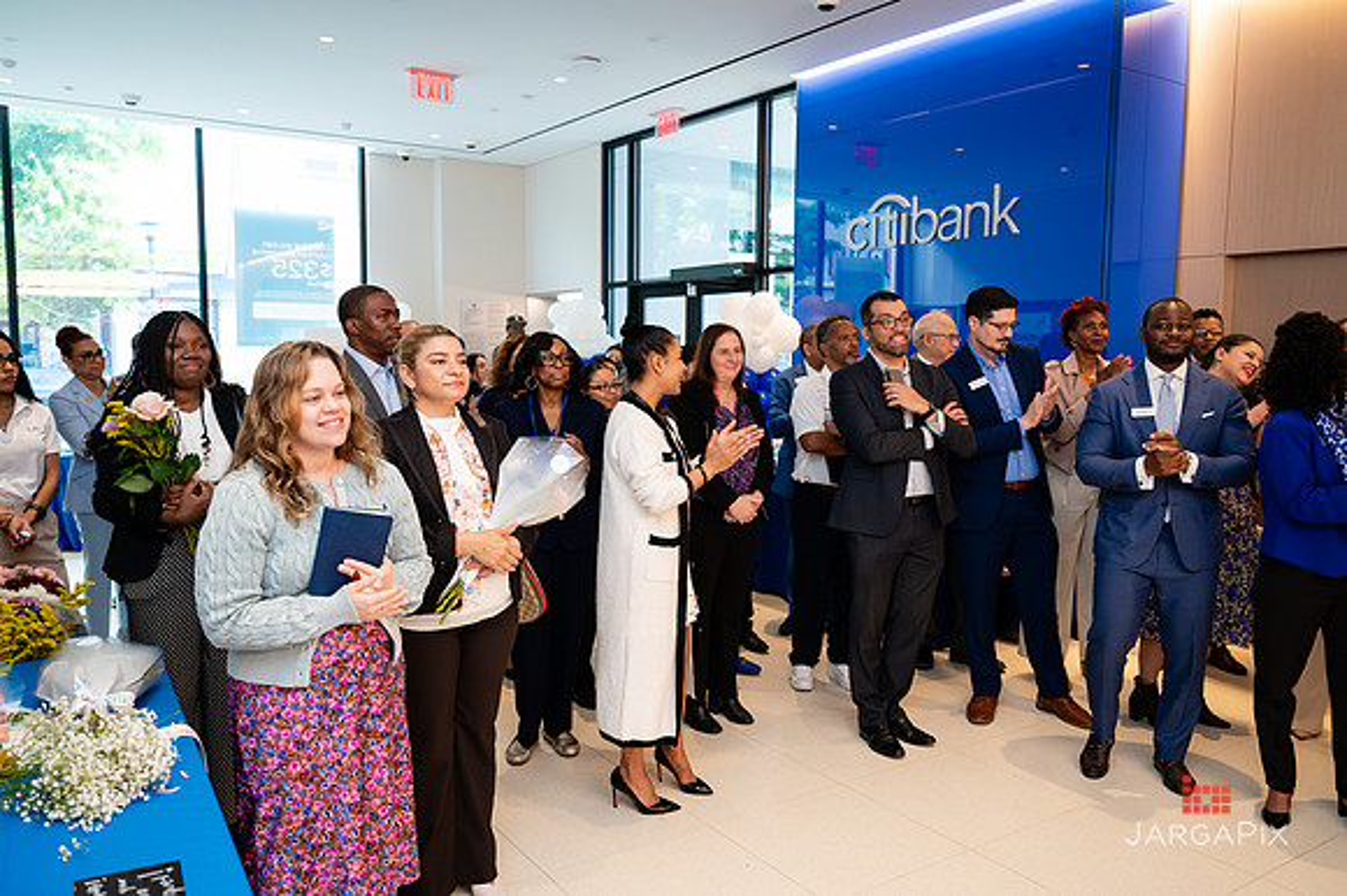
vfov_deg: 46.6
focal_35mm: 28
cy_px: 448
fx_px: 1041
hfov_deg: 65.8
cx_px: 674
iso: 500
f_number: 3.2
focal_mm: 27.5
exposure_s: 1/200
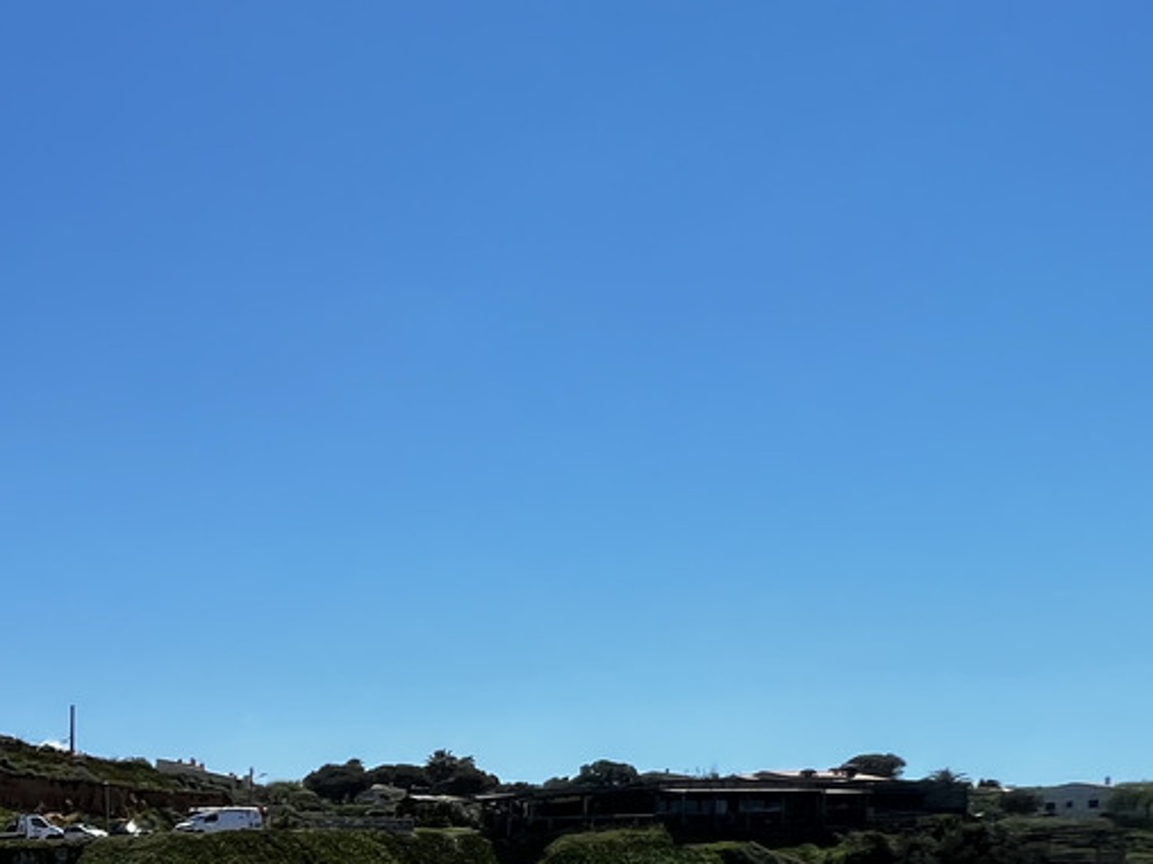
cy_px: 982
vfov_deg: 30.8
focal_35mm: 41
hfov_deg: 27.6
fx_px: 1365
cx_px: -639
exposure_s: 1/1376
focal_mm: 1.57
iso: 32
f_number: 1.8
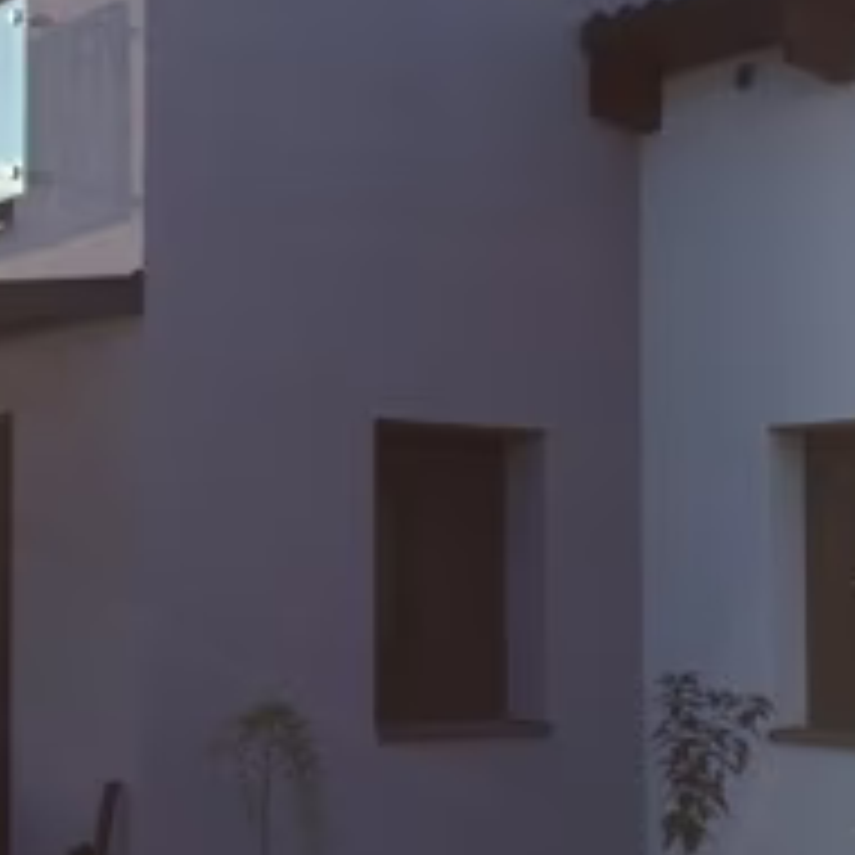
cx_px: 58
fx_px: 1872
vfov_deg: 25.7
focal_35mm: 67
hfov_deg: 24.8
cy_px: 513
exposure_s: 1/977
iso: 32
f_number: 2.2
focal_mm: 4.12
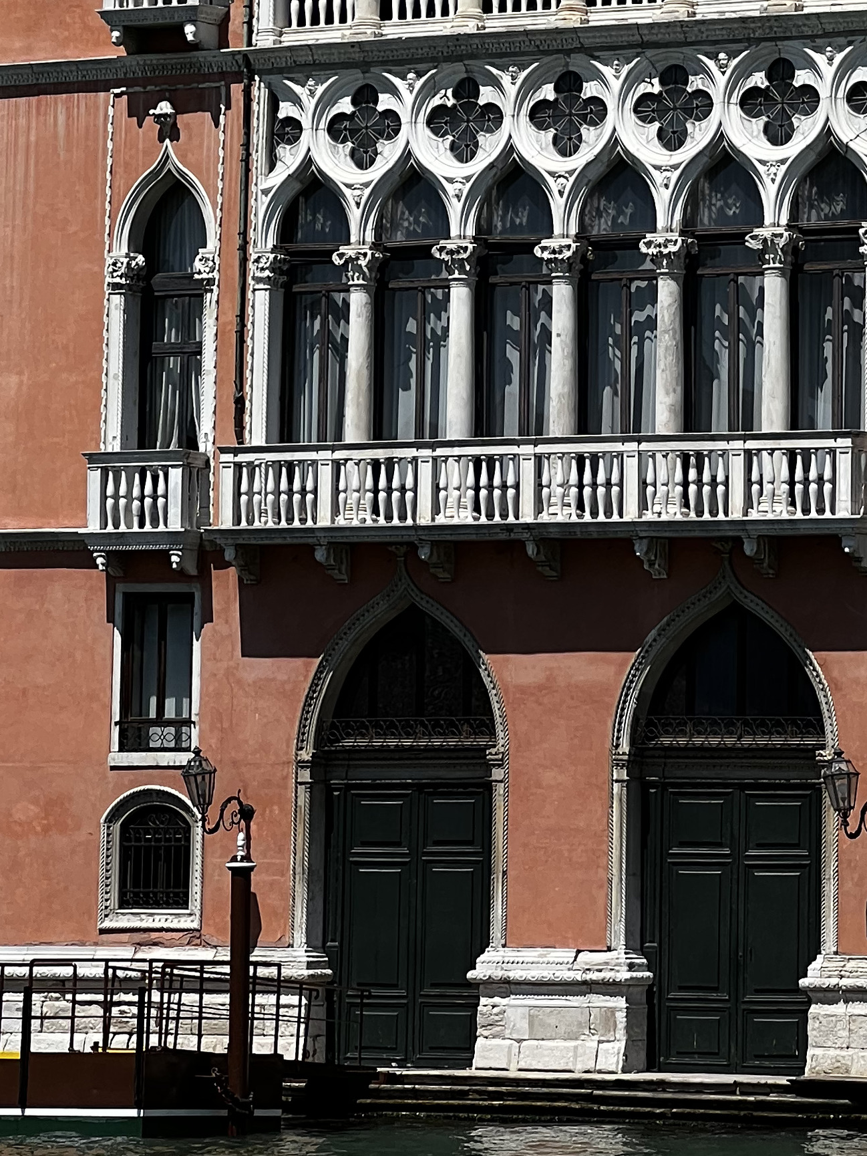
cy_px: 80
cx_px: 725
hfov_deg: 8.3
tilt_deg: +8.1
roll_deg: -0.7
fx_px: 5943
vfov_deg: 11.0
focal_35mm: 178
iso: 32
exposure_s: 1/1119
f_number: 2.8
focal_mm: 9
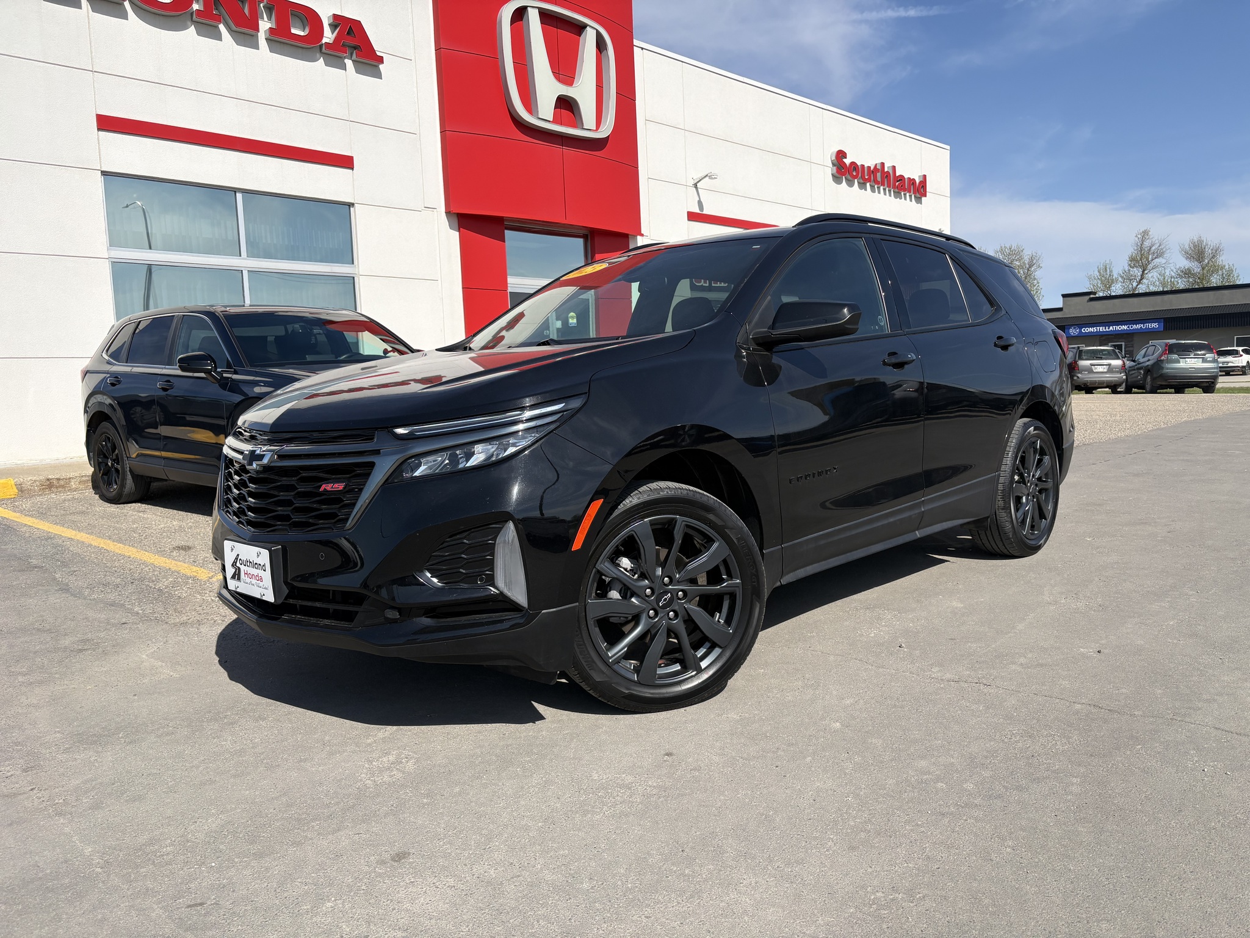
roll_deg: +2.0
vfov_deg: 53.1
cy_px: 469
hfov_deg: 67.3
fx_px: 939
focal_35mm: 26
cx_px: 625
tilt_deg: -6.0
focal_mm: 5.96
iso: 50
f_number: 1.6
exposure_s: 1/4329
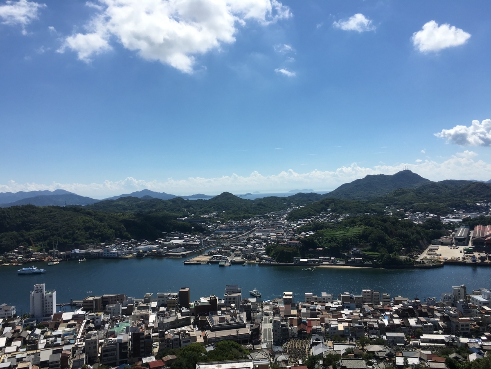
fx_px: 411
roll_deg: +0.5
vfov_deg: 48.2
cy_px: 184
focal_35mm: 29
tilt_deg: +2.3
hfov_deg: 61.7
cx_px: 246
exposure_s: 1/2564
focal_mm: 4.15
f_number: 2.2
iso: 25
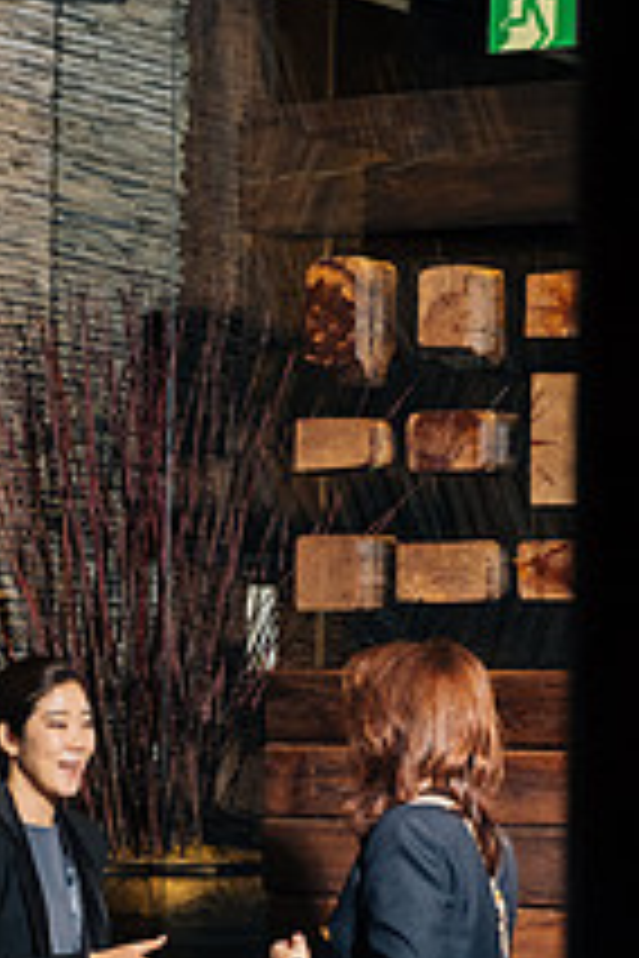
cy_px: 814
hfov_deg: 10.1
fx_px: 3594
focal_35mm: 135
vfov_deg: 15.1
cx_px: 18
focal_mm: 42.7
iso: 1600
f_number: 4.5
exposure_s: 1/60
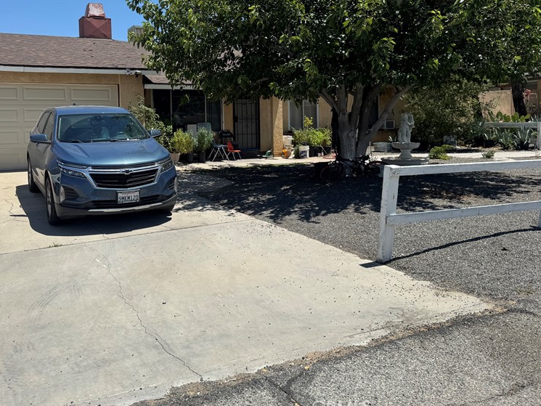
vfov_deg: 42.4
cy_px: 139
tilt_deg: -3.7
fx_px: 516
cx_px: 198
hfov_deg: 54.6
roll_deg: +1.6
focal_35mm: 33
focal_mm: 6.76
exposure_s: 1/6410
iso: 80
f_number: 1.78
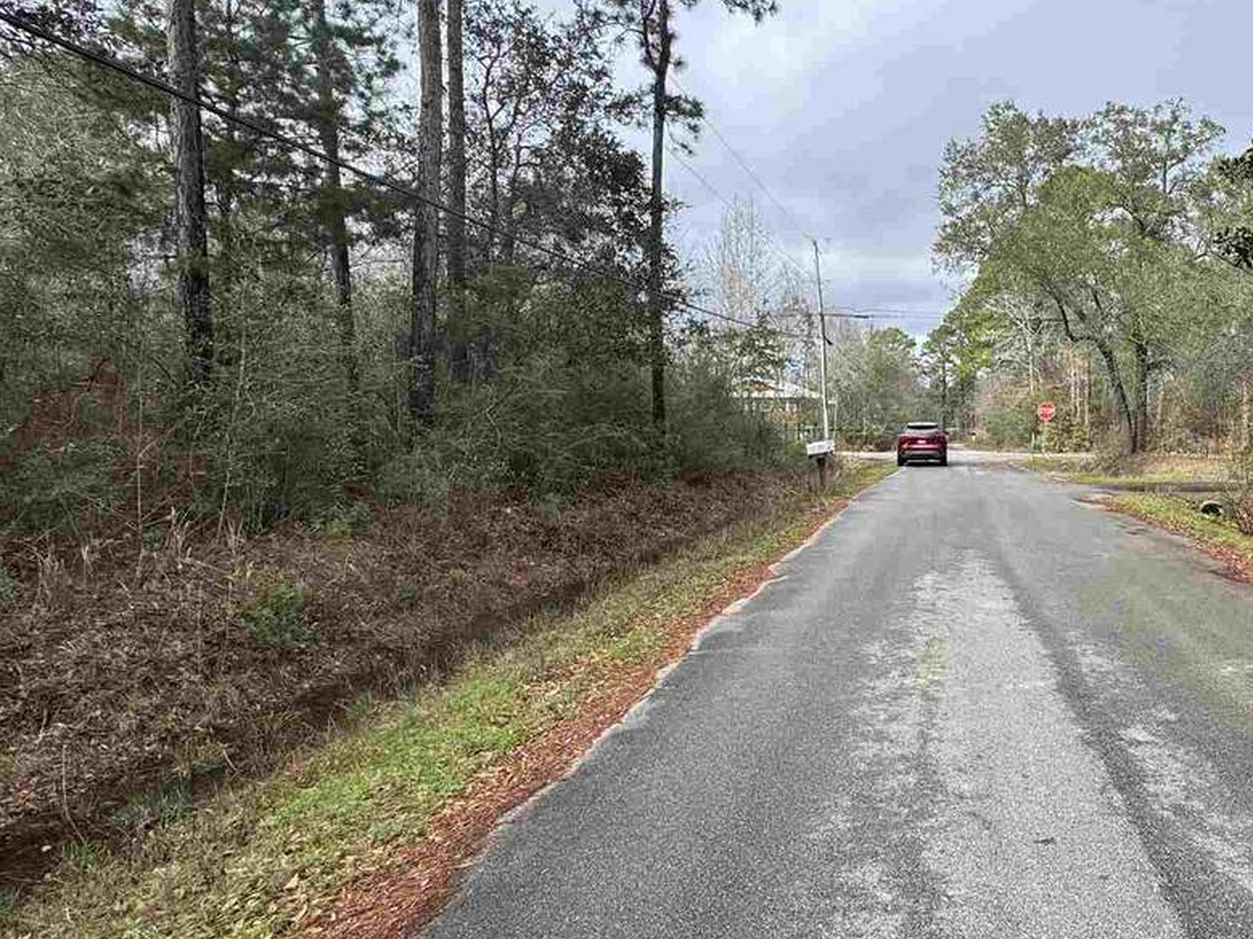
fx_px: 832
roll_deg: +1.5
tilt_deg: -2.0
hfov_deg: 70.2
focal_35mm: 23
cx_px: 899
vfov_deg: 58.9
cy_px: 471
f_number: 2.2
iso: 50
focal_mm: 2.22
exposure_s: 1/591
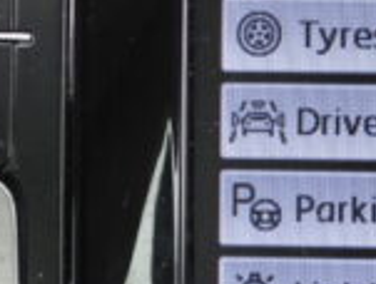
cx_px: 650
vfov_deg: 7.2
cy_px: 224
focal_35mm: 207
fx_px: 2254
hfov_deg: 9.2
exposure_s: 1/30
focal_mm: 7.9
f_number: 3.2
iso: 100
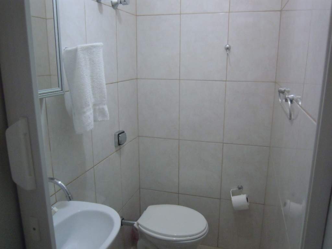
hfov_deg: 63.4
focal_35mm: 28
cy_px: 124
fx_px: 269
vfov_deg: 49.7
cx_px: 166
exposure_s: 1/60
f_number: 2.7
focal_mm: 5
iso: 500
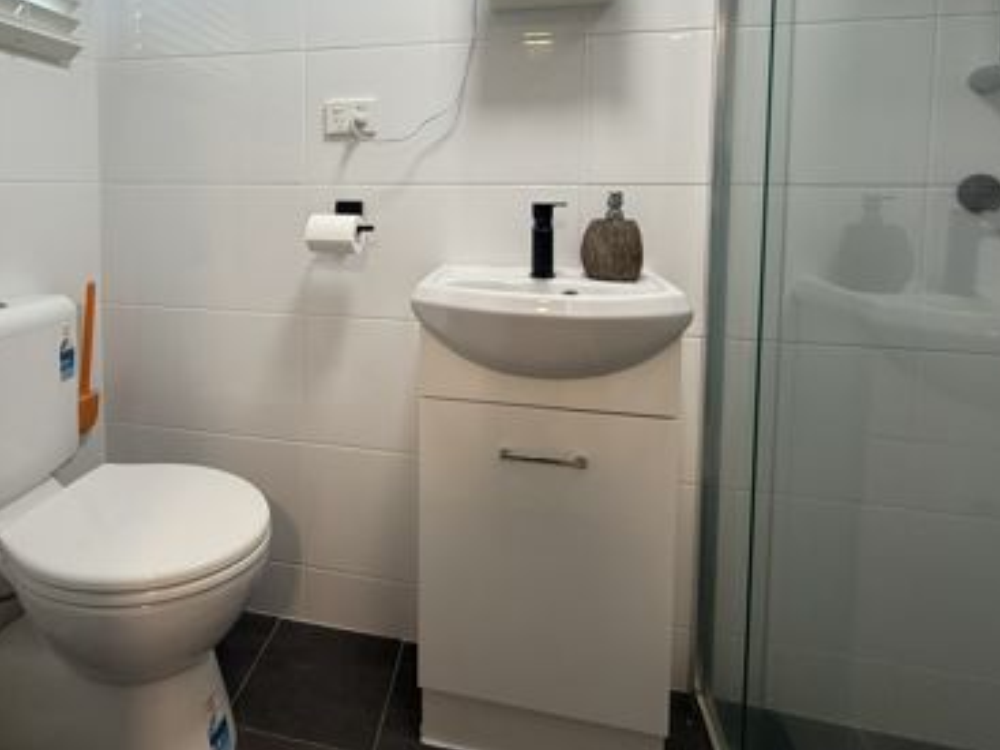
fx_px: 606
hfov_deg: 77.9
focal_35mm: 21
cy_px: 224
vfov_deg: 61.2
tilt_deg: -2.5
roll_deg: -0.3
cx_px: 390
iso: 160
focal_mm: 2.22
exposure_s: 1/100
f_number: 2.2
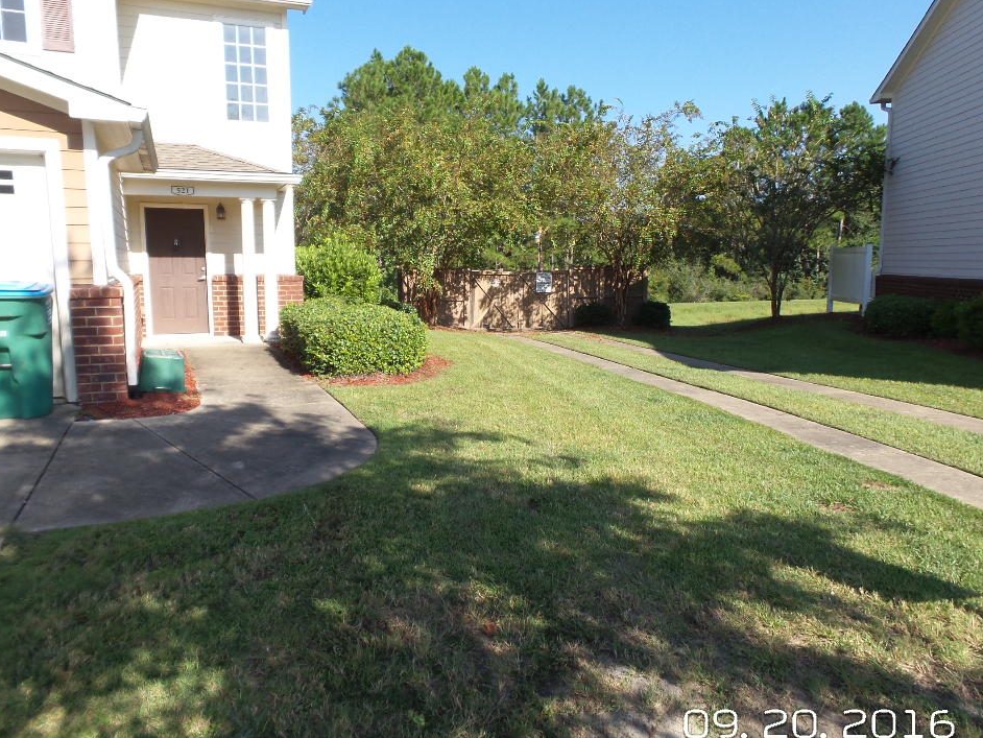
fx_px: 710
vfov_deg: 54.9
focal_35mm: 25
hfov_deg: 69.3
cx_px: 458
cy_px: 364
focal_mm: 4.1
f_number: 3.5
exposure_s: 1/640
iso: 100
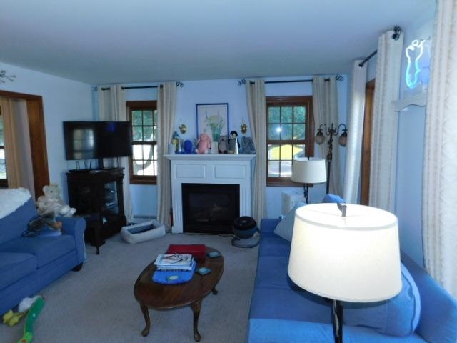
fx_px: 304
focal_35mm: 23
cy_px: 172
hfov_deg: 73.9
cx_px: 228
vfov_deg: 58.9
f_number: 3
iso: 200
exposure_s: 1/30
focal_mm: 4
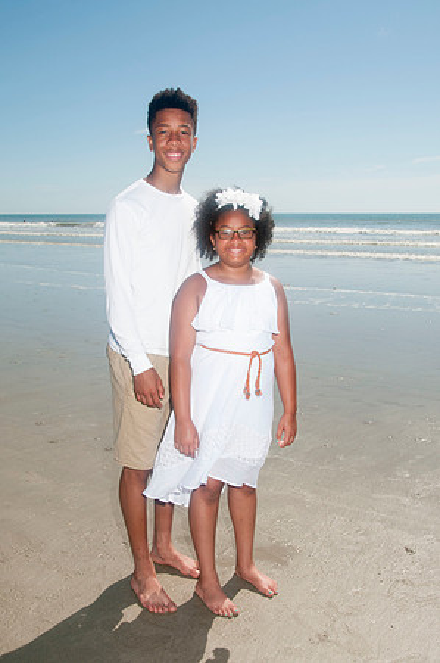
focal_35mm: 36
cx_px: 220
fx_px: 661
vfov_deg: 53.2
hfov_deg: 36.8
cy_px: 332
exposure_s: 1/250
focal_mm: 24
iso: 100
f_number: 11
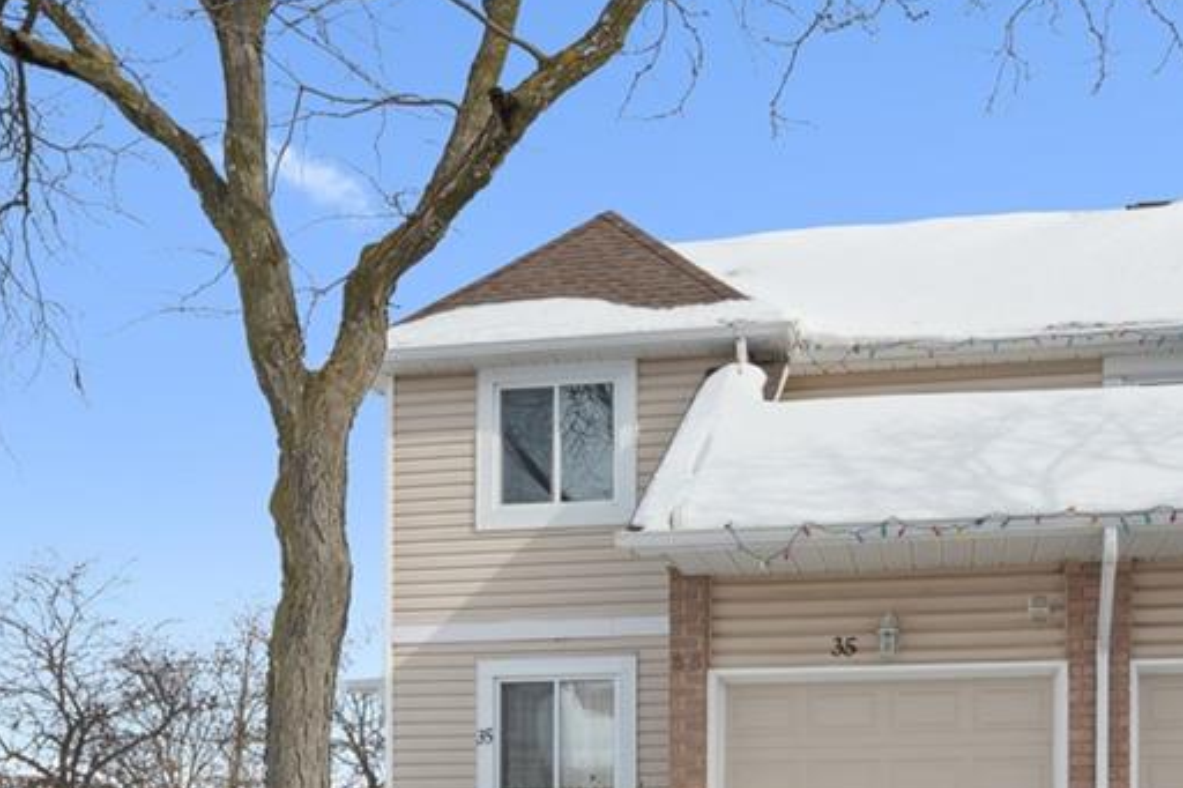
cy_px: 609
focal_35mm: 40
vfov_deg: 32.6
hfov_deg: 48.2
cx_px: 695
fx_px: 1314
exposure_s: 1/5000
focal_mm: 20
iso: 800
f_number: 8
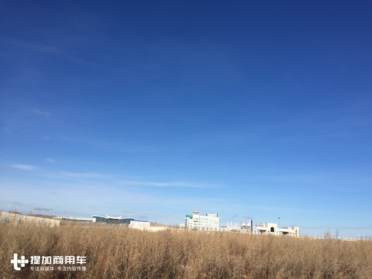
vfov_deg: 48.2
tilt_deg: +16.8
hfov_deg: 61.7
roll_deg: -1.9
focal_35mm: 29
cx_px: 186
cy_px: 140
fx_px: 312
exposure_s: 1/2825
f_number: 2.2
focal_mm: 4.15
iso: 32
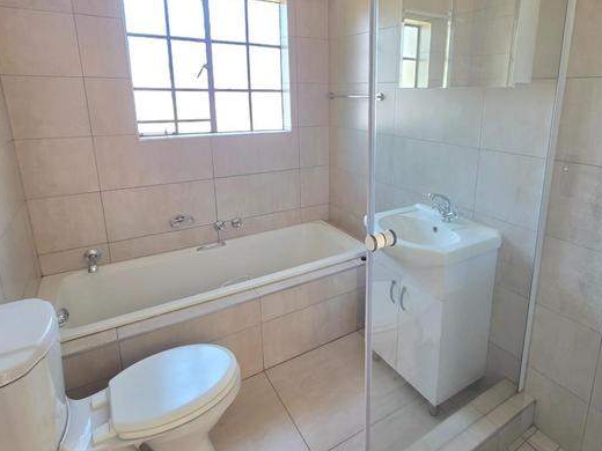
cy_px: 179
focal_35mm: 20
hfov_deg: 80.9
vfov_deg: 65.3
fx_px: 348
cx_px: 357
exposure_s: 1/50
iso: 200
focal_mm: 2.2
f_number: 1.9
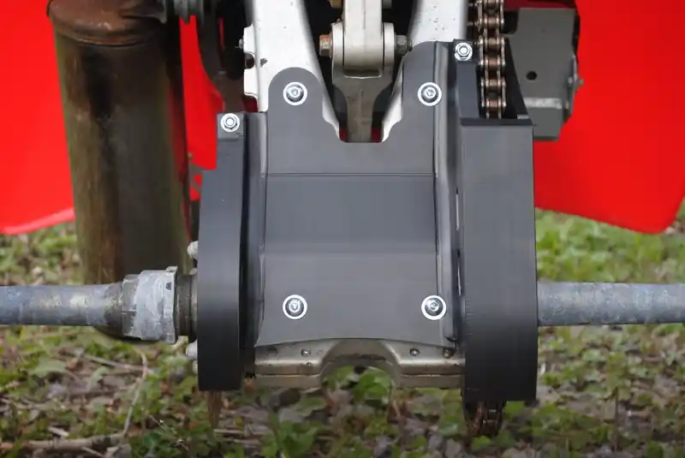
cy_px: 229
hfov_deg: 27.0
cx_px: 342
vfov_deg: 18.2
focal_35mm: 75
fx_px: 1428
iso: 200
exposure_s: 1/160
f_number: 5.6
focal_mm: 50
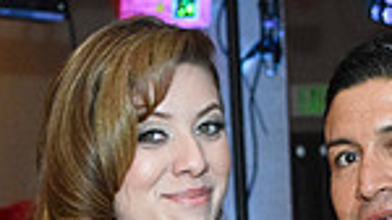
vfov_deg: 5.3
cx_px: 282
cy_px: 395
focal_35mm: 227
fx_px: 2357
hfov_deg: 9.5
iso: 4000
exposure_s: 1/80
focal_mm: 48
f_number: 5.3
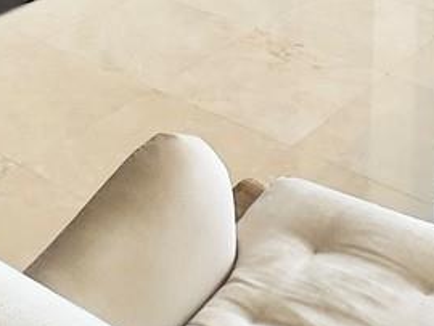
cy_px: -323
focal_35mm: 77
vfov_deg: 15.4
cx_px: 265
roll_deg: +0.0
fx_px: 966
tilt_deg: -6.8
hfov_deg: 25.3
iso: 32
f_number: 1.8
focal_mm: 1.57
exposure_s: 1/120
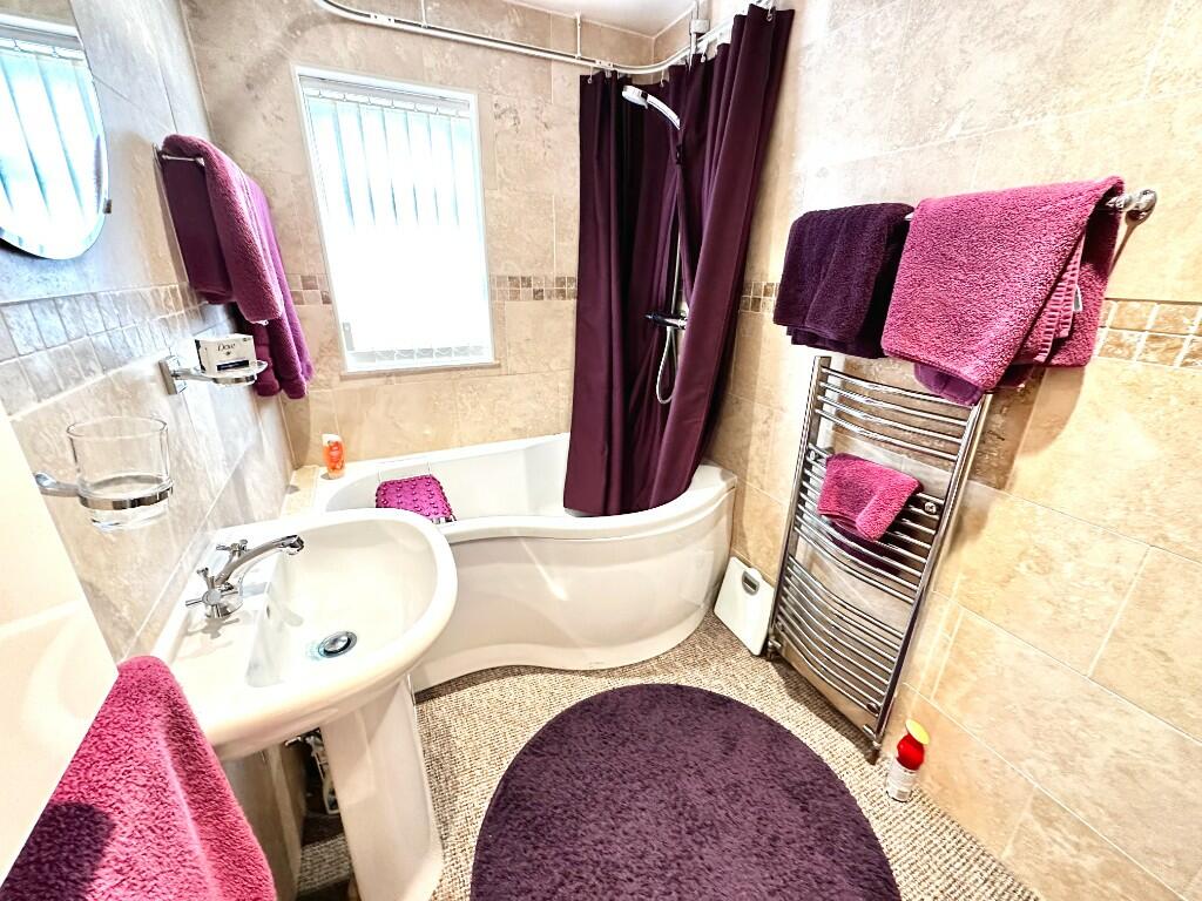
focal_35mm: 14
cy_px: 450
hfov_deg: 102.1
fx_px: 486
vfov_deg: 85.7
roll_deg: -0.5
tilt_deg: -21.1
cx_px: 601
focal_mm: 2.22
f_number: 2.2
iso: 500
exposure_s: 1/50
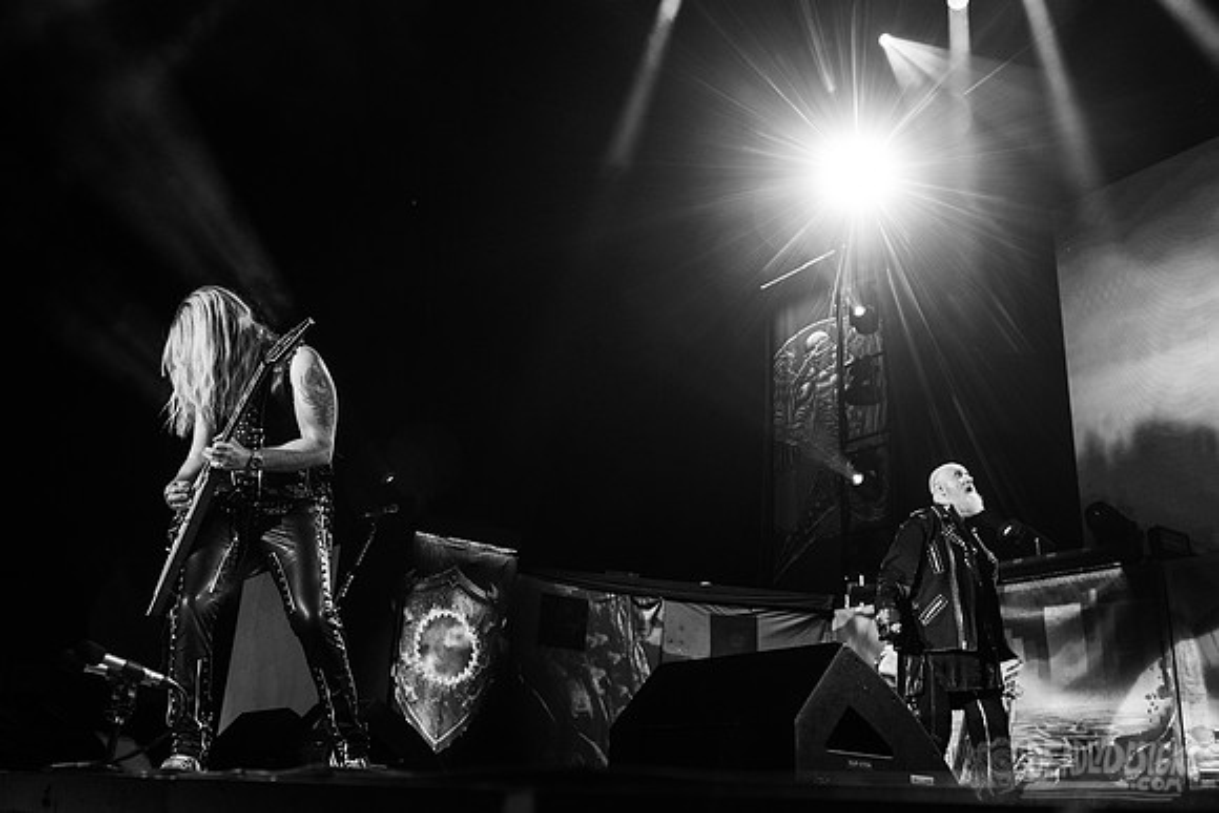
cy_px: 373
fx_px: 1183
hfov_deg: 54.5
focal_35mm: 35
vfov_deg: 37.9
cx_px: 555
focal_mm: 29
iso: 1600
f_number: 4
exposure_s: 1/640
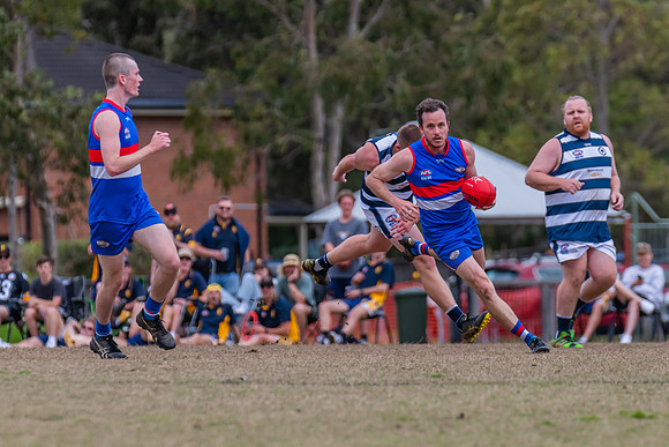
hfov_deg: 4.3
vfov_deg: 2.9
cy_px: 254
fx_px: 8903
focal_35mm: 479
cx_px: 410
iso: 800
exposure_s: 1/2000
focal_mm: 290
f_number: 5.6
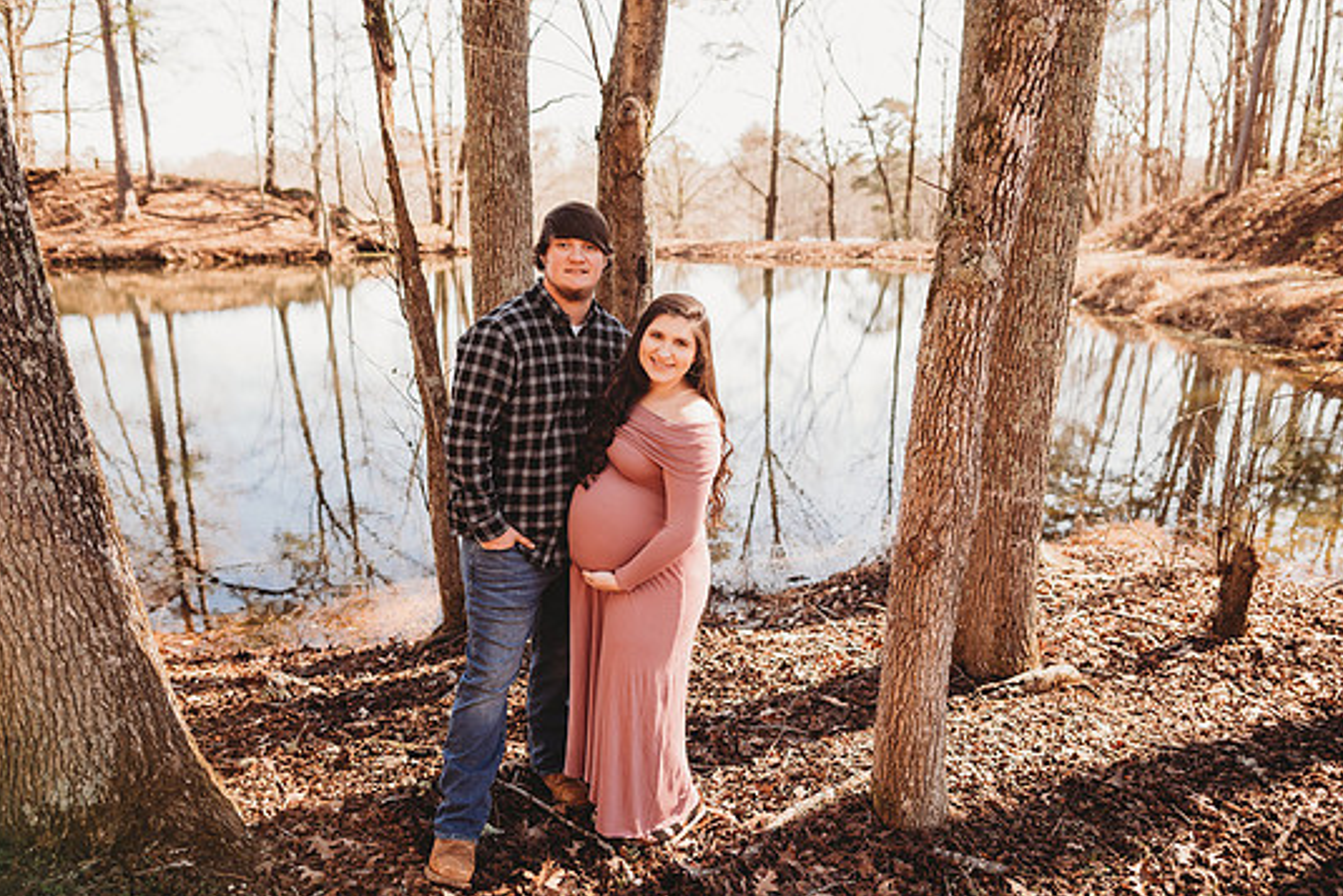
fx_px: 970
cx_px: 668
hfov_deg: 69.4
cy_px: 478
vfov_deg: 49.5
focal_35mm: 26
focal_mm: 24
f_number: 2.2
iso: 100
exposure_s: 1/250
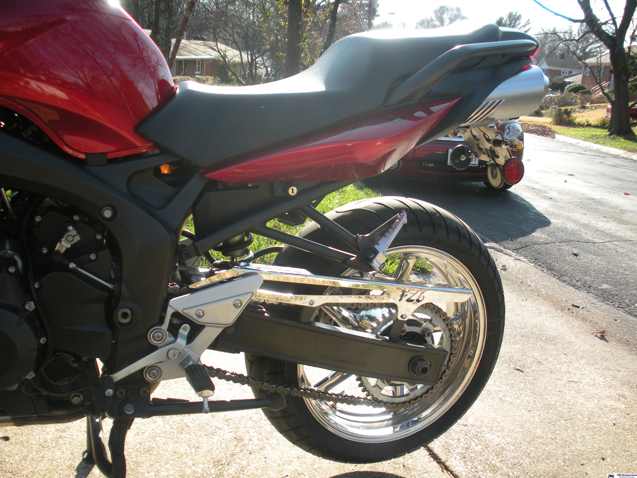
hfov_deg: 52.6
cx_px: 318
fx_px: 644
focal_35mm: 35
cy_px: 239
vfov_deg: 40.7
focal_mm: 6.3
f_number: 3.5
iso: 64
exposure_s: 1/166
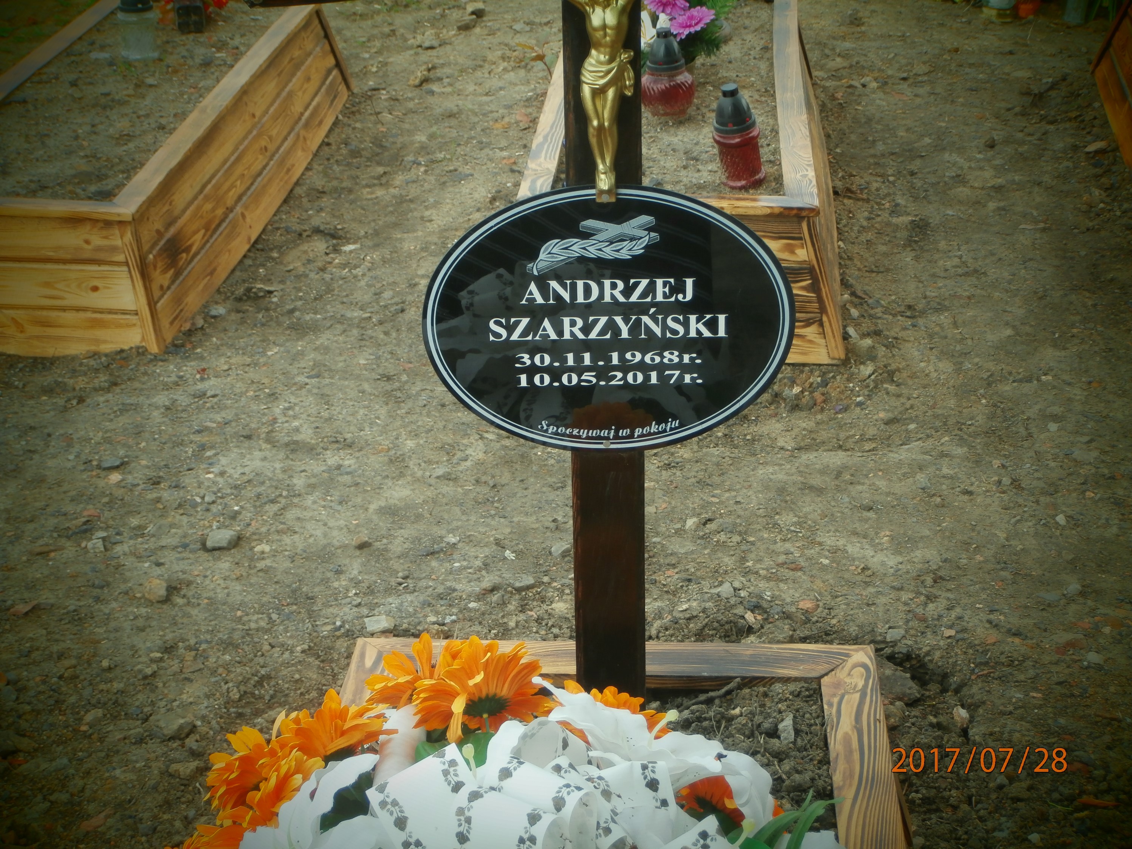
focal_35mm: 57
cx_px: 566
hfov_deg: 33.8
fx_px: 1864
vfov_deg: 25.7
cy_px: 424
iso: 100
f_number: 4.5
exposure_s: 1/160
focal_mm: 10.11
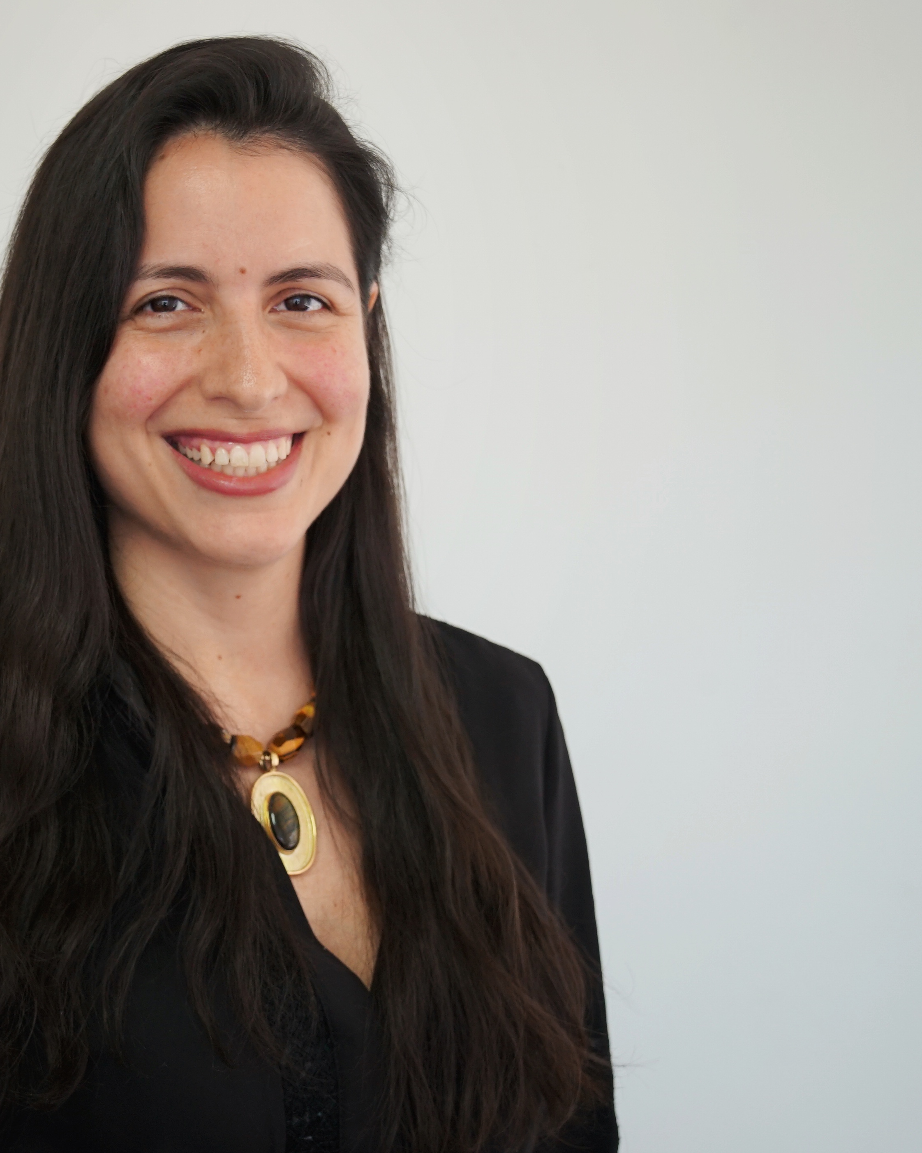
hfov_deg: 21.4
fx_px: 2422
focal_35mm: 71
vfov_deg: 26.8
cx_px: 220
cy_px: 571
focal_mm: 50
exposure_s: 1/160
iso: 1000
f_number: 5.6
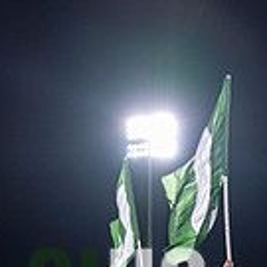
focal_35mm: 89
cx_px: 117
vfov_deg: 18.7
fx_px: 777
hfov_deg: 19.5
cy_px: 303
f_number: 3.2
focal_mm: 31.5
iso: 1250
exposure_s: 1/500
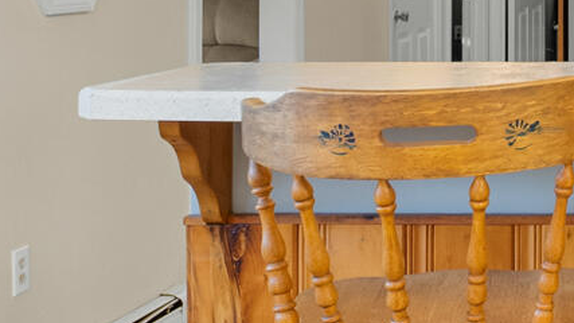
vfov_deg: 12.3
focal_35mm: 95
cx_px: 718
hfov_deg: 20.7
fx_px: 1447
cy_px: -100
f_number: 8
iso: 320
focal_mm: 15.5
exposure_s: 1/125
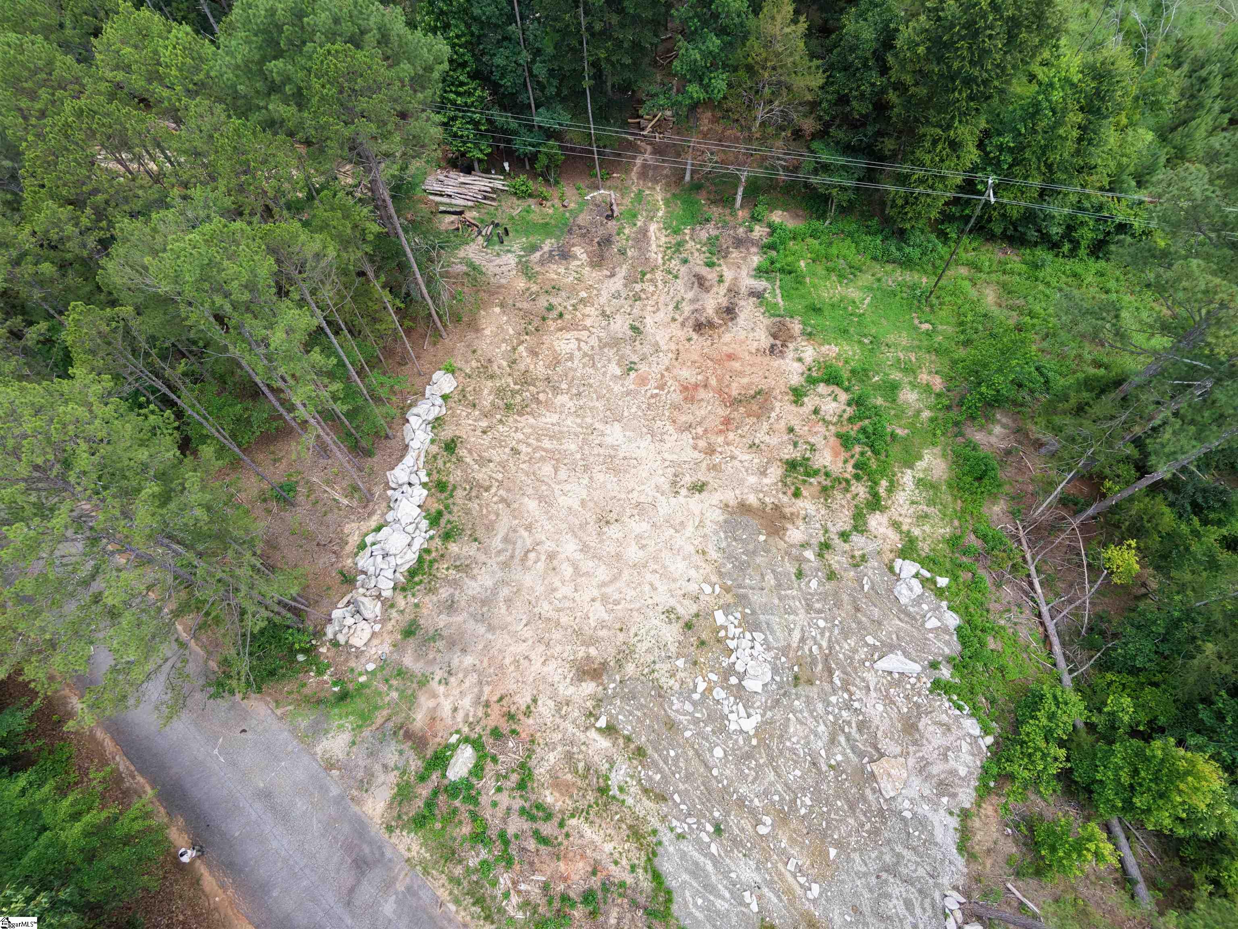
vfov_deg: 78.1
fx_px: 572
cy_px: 464
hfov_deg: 94.5
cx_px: 619
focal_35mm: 16
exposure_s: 1/800
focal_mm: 3.05
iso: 250
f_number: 2.2
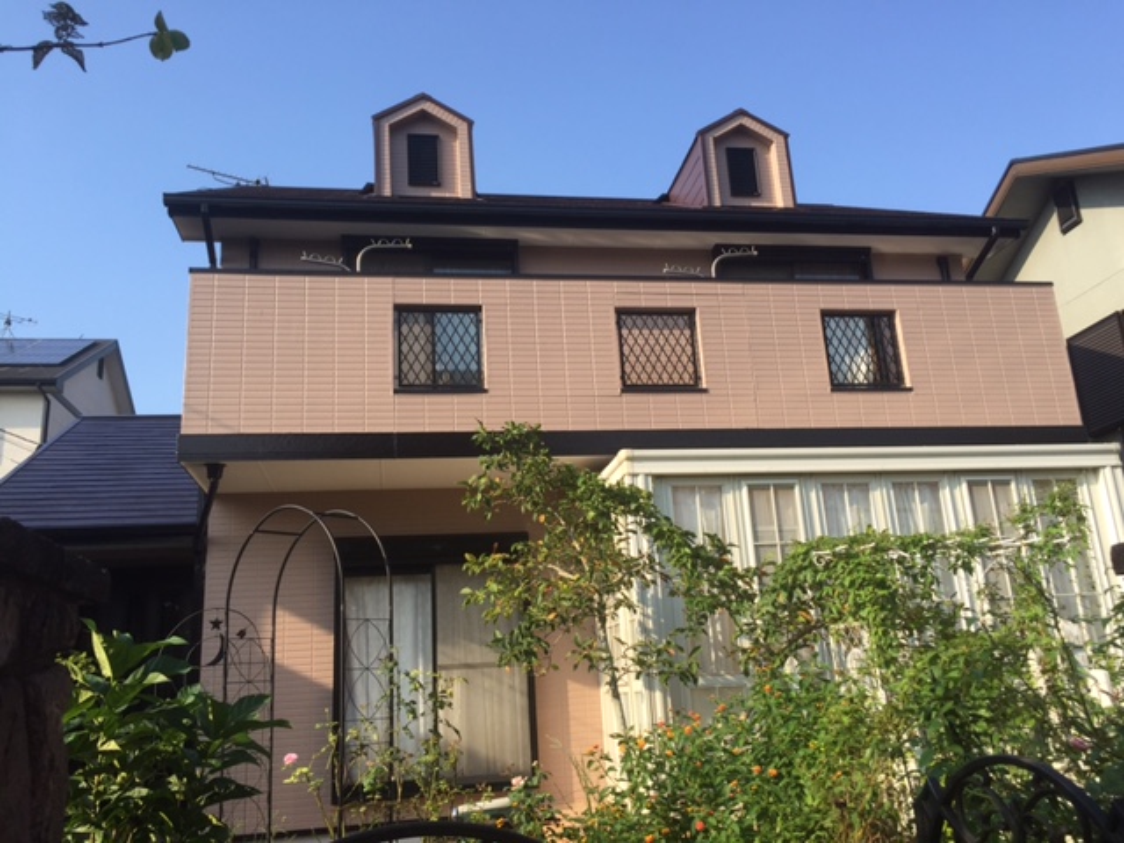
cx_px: 562
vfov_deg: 48.2
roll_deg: +1.4
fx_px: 942
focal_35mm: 29
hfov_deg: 61.7
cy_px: 422
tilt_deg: +16.8
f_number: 2.2
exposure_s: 1/1041
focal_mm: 4.15
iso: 32
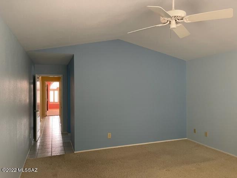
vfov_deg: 53.1
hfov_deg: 67.3
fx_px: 178
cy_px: 89
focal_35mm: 26
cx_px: 118
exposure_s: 1/60
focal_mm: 5.1
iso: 320
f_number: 1.6
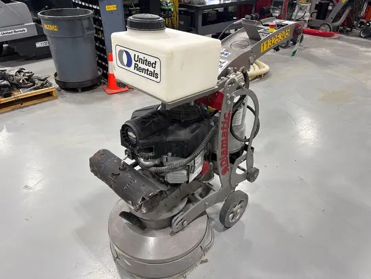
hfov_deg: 67.3
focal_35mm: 26
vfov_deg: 53.1
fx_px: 279
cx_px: 186
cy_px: 140
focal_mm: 5.96
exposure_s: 1/81
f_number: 1.6
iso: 125
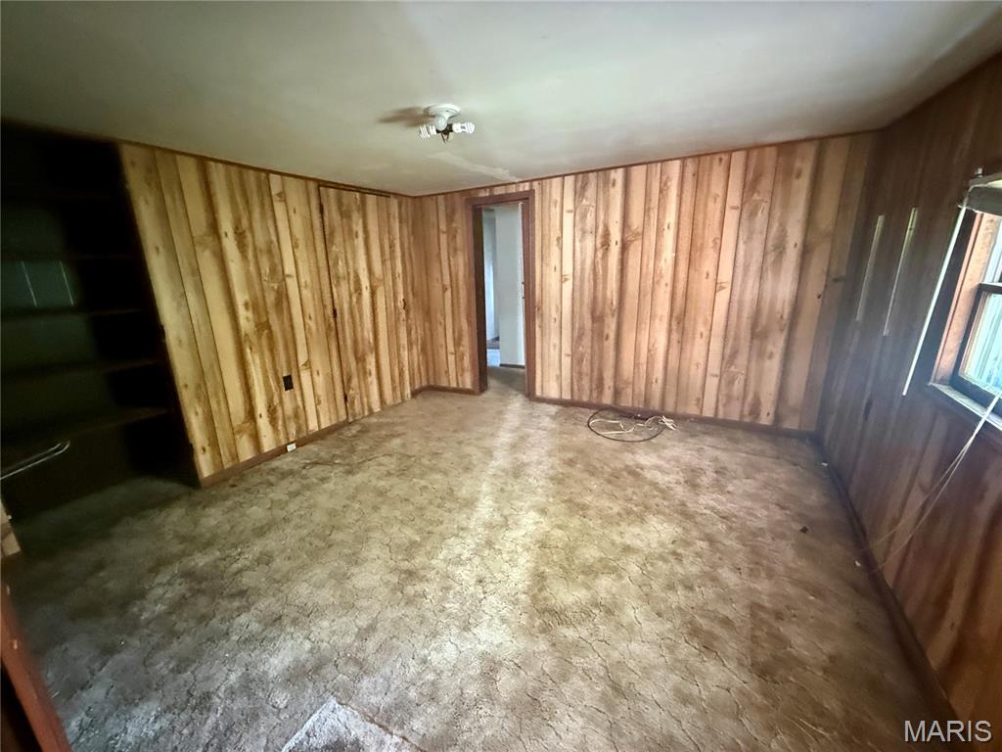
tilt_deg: -14.6
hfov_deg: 102.1
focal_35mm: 14
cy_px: 376
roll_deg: +1.2
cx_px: 501
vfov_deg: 85.7
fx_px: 405
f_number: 2.2
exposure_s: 1/42
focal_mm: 2.22
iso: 1600
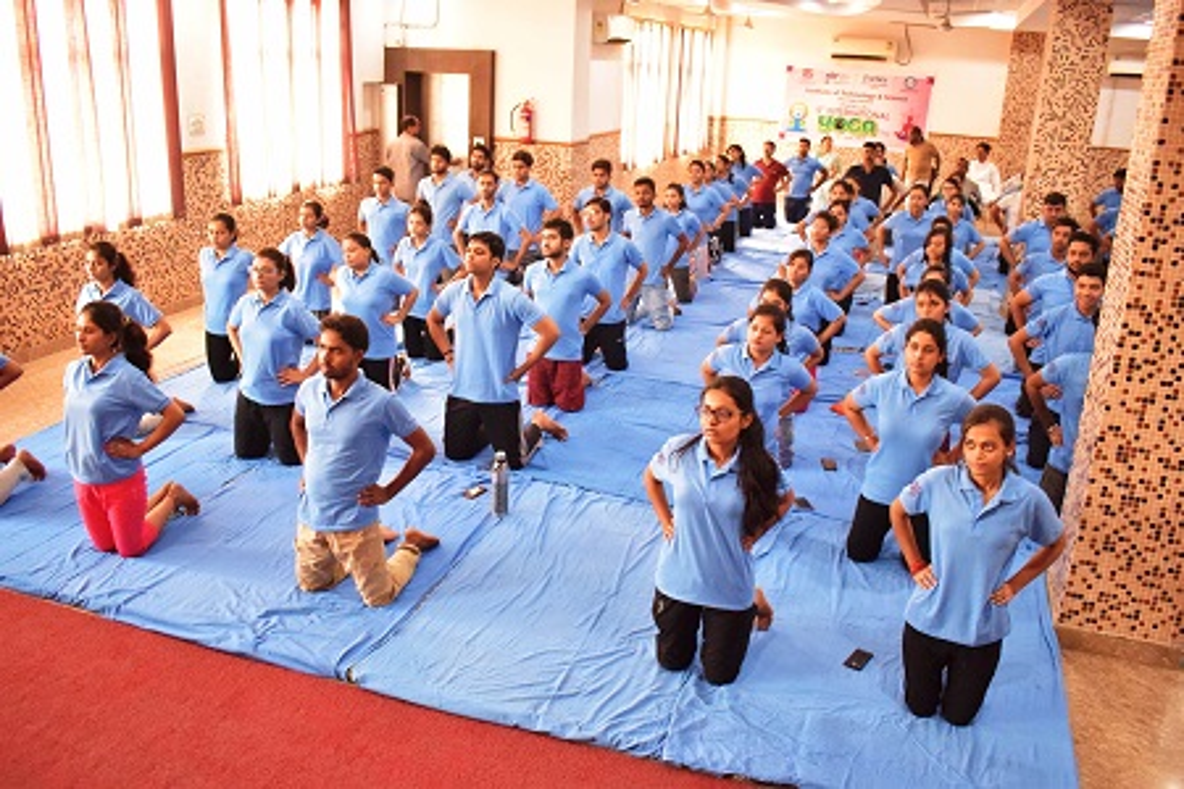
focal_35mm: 30
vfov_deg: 43.6
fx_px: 987
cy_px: 394
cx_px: 592
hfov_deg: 61.9
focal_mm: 20
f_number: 4.5
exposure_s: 1/80
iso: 6400
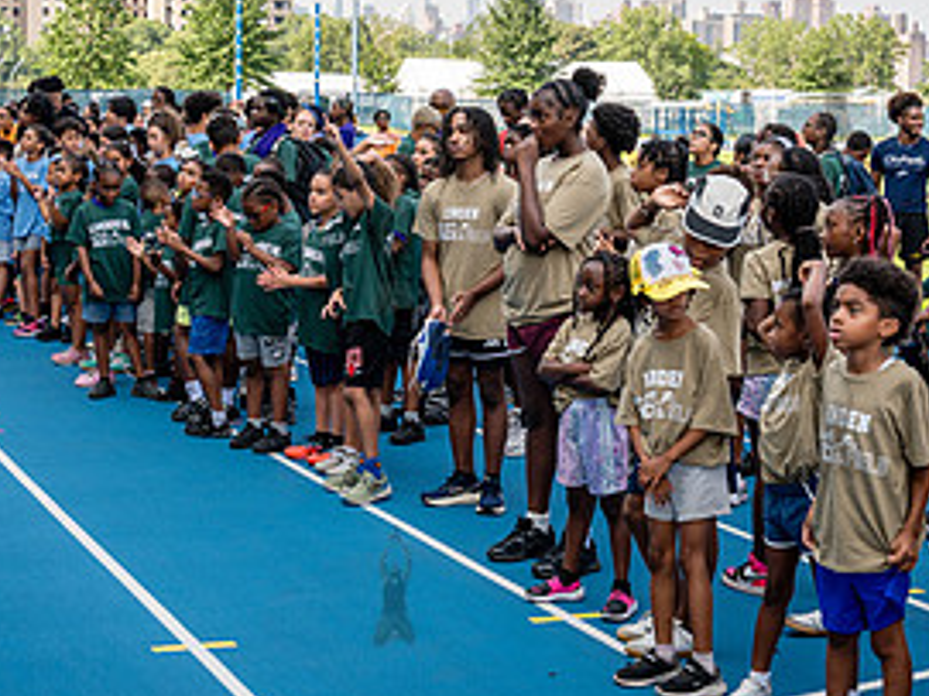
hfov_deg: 27.0
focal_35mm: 72
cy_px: 254
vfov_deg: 20.4
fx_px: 1931
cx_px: 391
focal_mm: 35
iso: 100
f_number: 5
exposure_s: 1/250
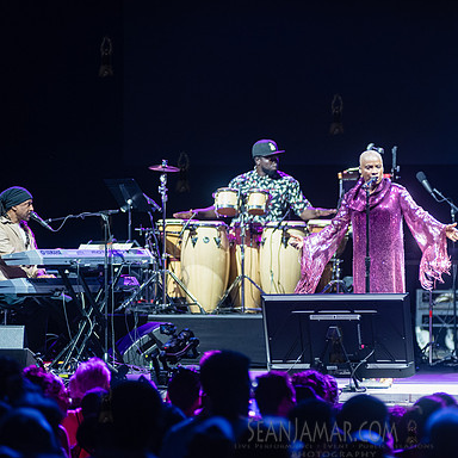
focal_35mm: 258
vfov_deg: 6.8
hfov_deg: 6.8
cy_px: 228
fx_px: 3862
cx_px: 336
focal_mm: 200
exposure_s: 1/640
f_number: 2.8
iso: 4000
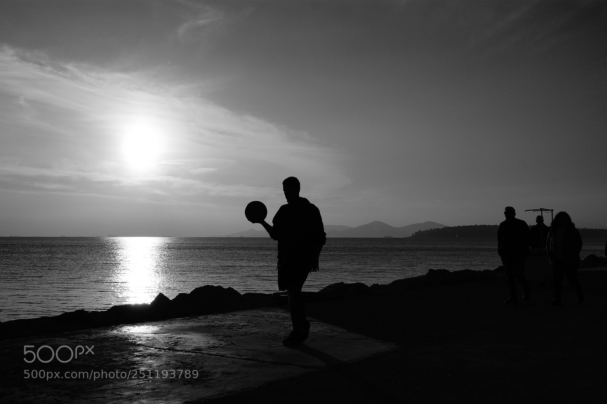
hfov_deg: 46.4
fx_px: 708
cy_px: 202
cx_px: 304
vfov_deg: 31.9
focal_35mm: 42
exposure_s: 1/1250
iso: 100
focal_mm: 28
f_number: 8
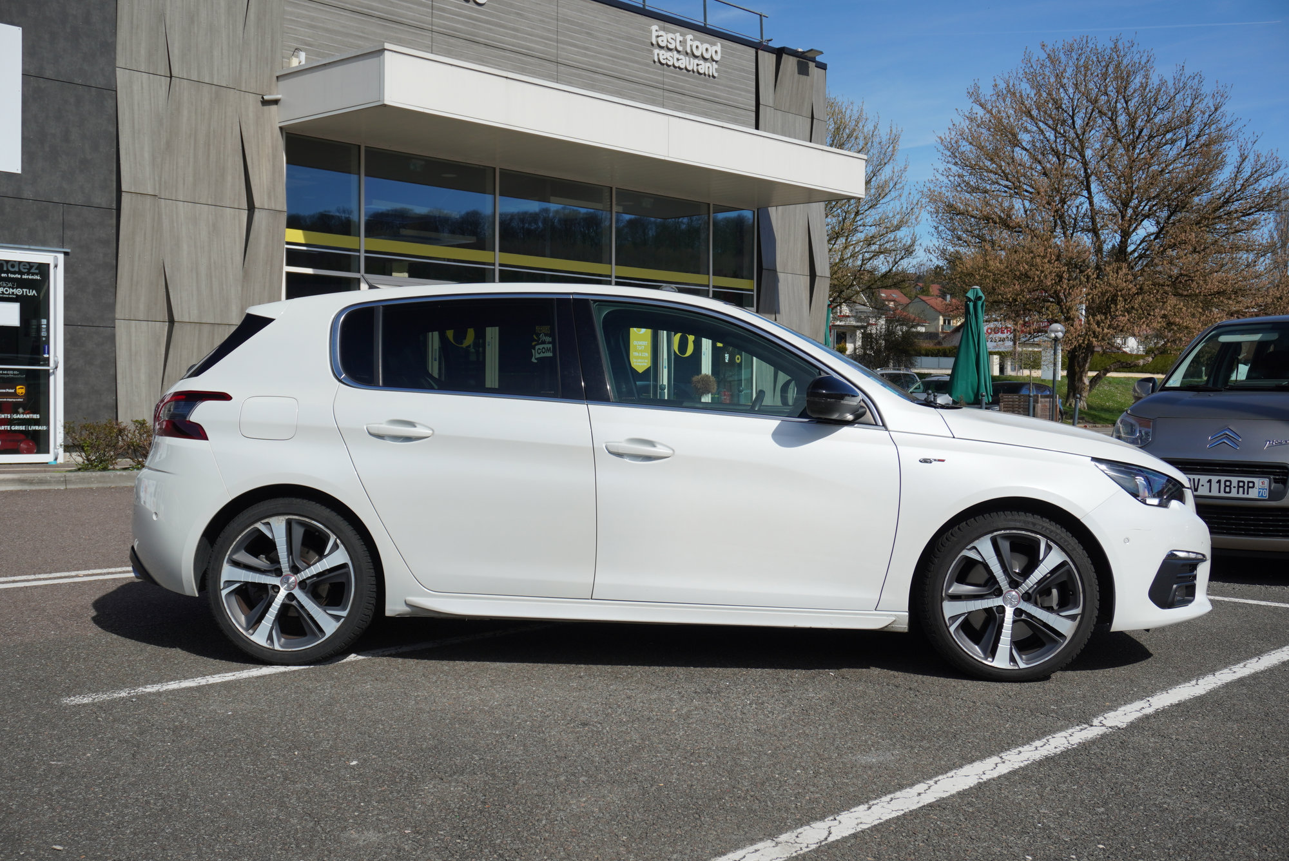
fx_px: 1397
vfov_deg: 34.3
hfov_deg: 49.5
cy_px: 430
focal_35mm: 39
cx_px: 644
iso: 100
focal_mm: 26
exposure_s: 1/400
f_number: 5.6
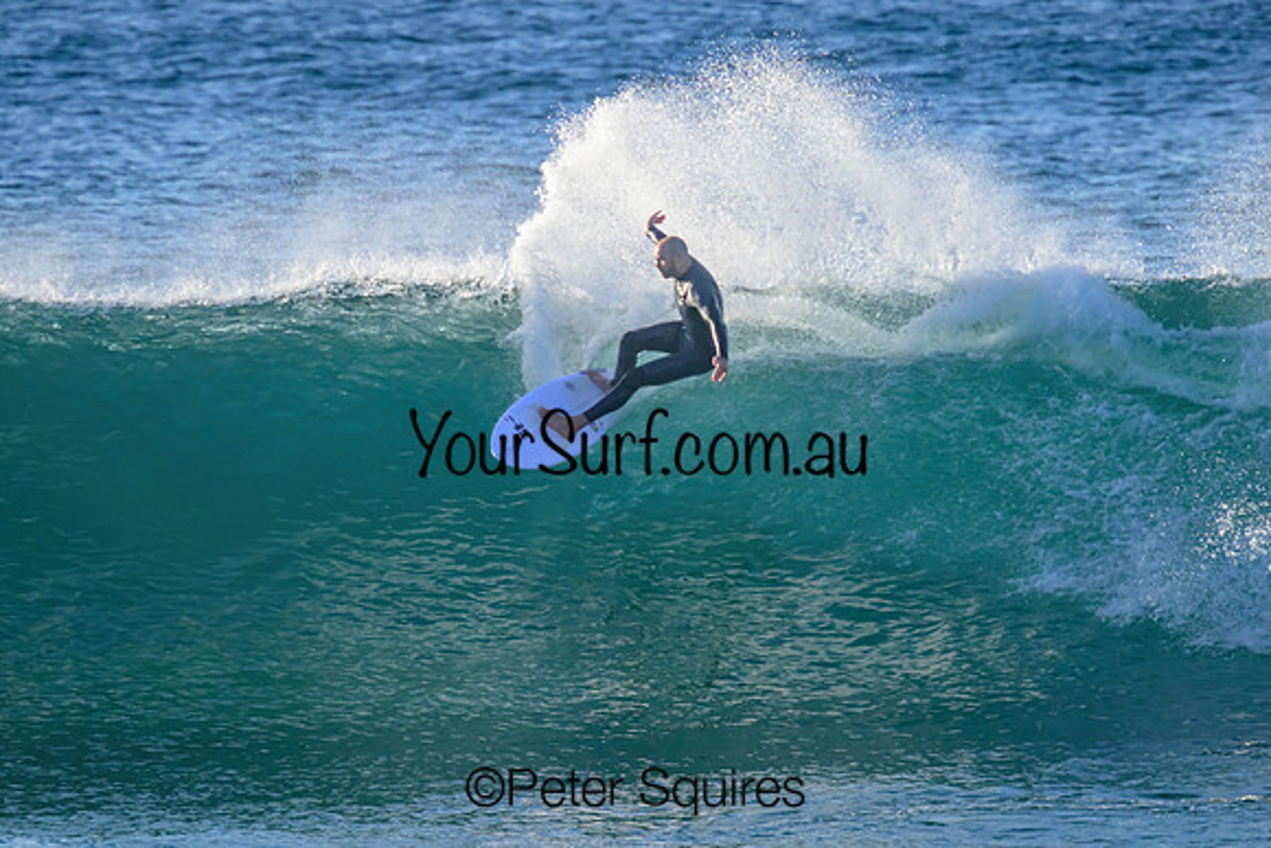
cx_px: 708
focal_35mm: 891
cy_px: 407
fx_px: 31480
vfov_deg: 1.5
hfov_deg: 2.3
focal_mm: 800
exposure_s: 1/2000
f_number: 11
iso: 1800
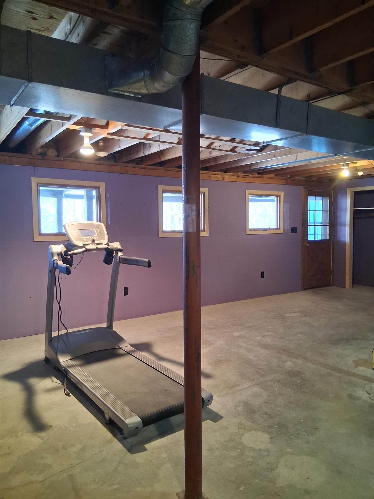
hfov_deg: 53.1
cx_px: 187
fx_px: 375
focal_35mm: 26
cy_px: 250
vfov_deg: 67.3
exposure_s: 1/40
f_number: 1.8
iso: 400
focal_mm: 3.98
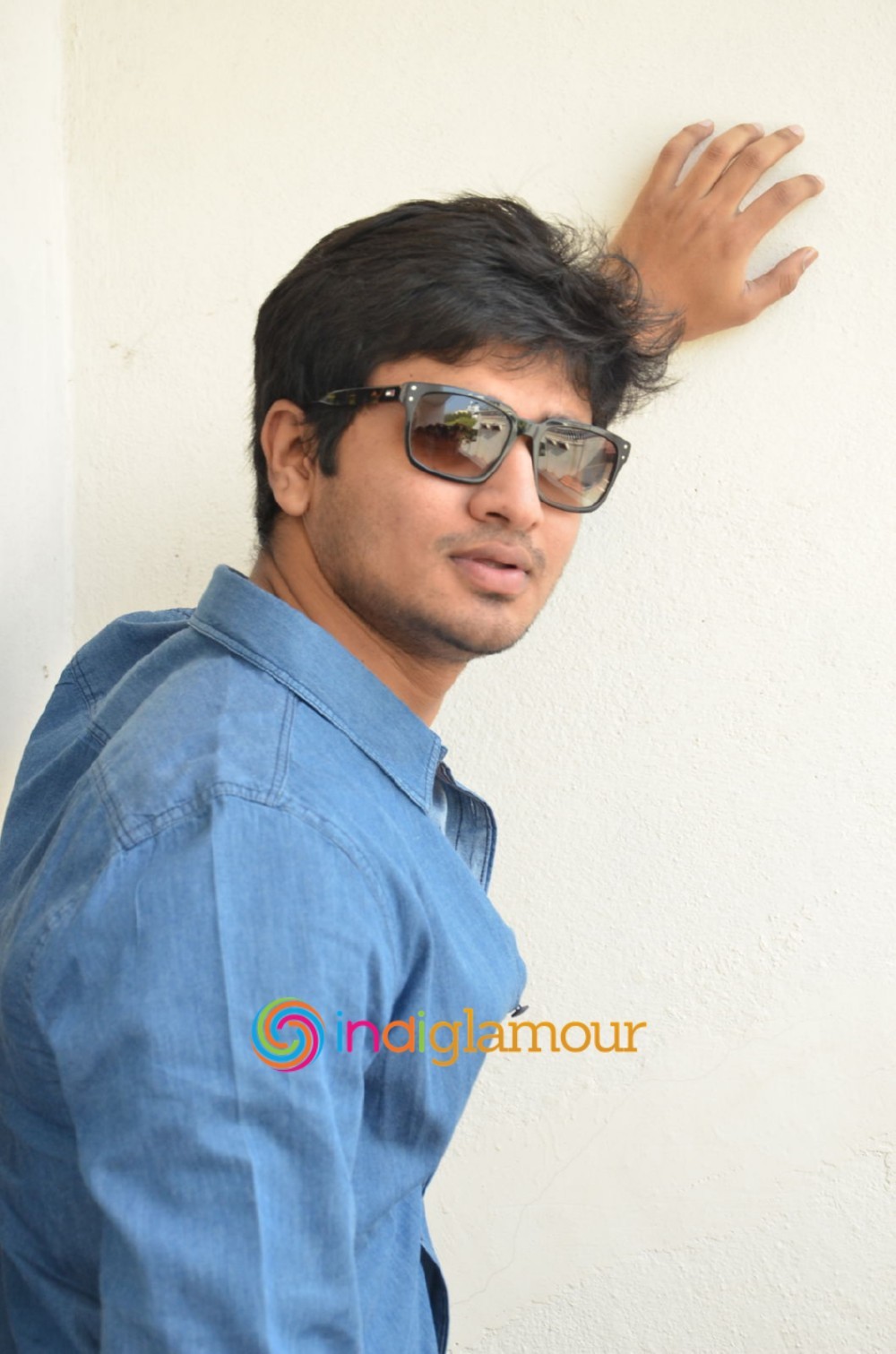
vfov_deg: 23.4
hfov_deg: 15.6
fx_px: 3264
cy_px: 677
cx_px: 448
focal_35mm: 87
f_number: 5.6
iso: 500
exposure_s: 1/125
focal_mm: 58
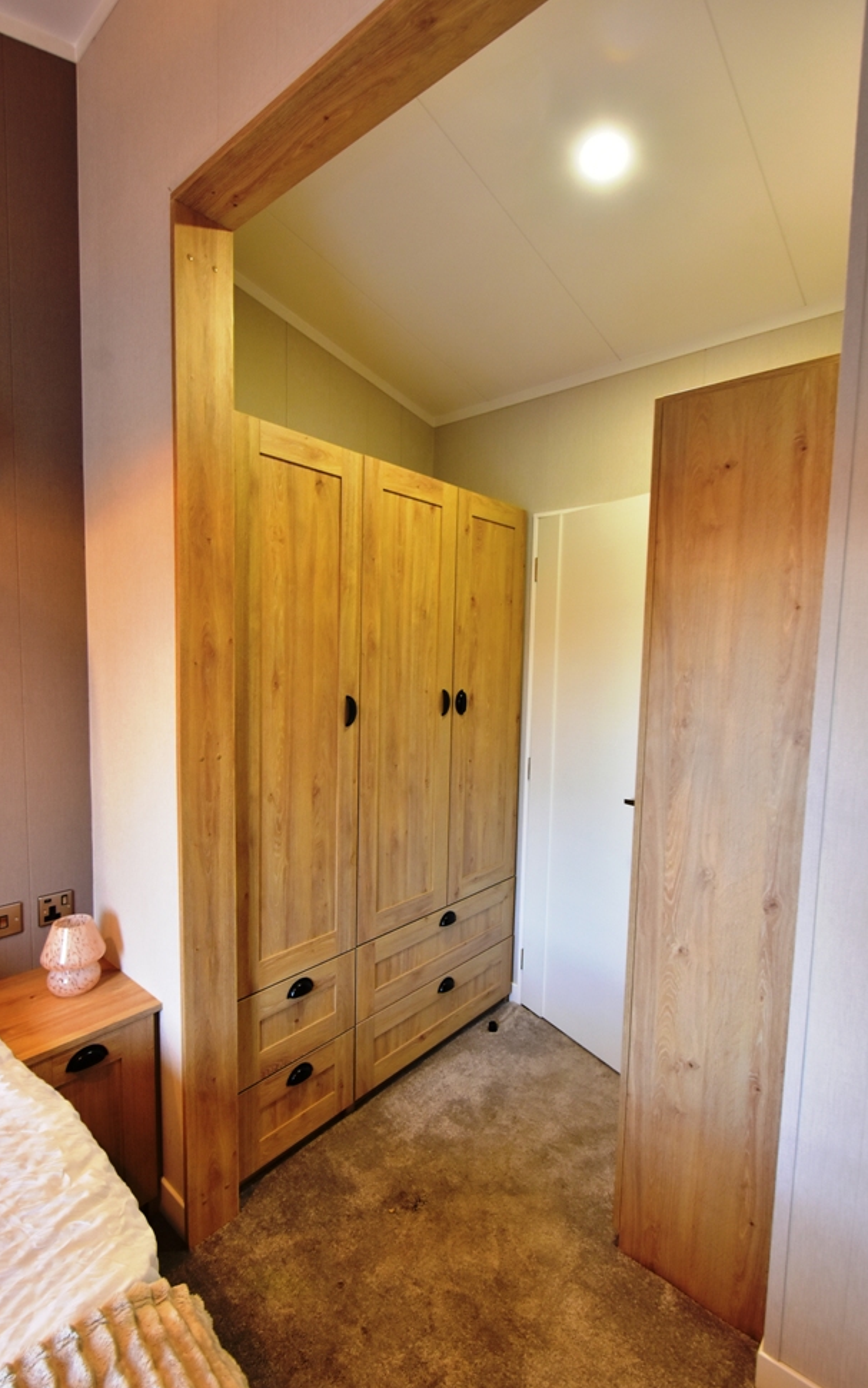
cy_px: 698
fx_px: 605
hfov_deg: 71.3
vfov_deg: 97.8
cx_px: 441
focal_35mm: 16
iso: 400
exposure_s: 1/20
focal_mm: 10
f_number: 5.6
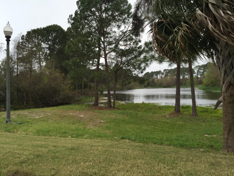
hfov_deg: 61.7
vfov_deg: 48.2
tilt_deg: -1.0
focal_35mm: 29
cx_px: 117
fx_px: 196
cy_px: 88
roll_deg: +1.1
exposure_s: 1/488
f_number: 2.2
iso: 32
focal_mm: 4.15
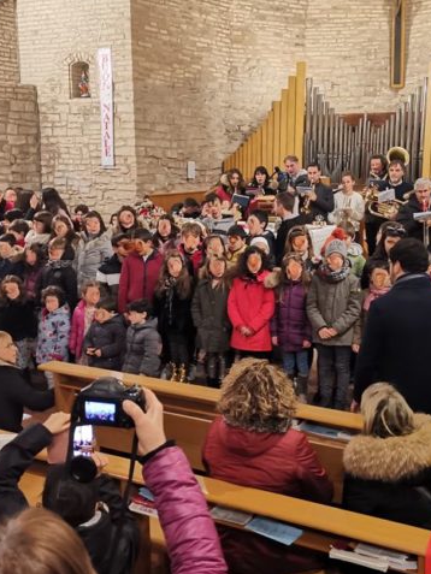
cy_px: 284
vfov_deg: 42.1
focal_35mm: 45
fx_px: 747
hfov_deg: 32.2
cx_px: 241
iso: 500
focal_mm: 5.58
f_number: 1.8
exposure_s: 1/33.3
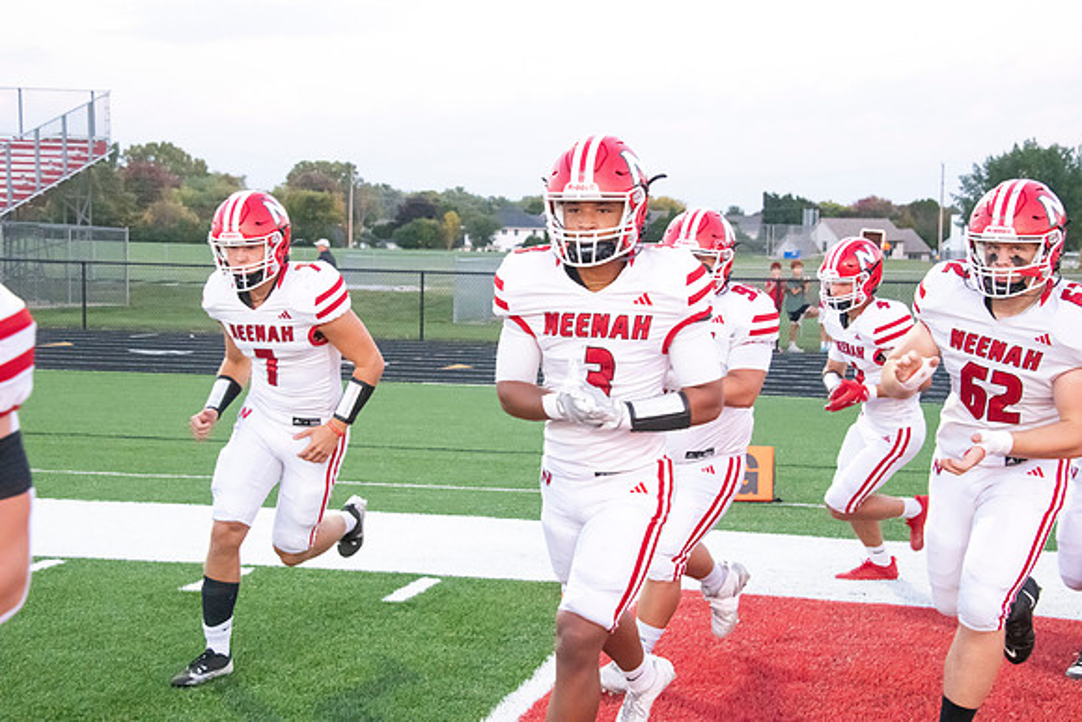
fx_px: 1744
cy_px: 361
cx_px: 541
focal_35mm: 58
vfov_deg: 23.4
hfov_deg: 34.5
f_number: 7.1
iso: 10000
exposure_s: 1/640
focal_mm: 58
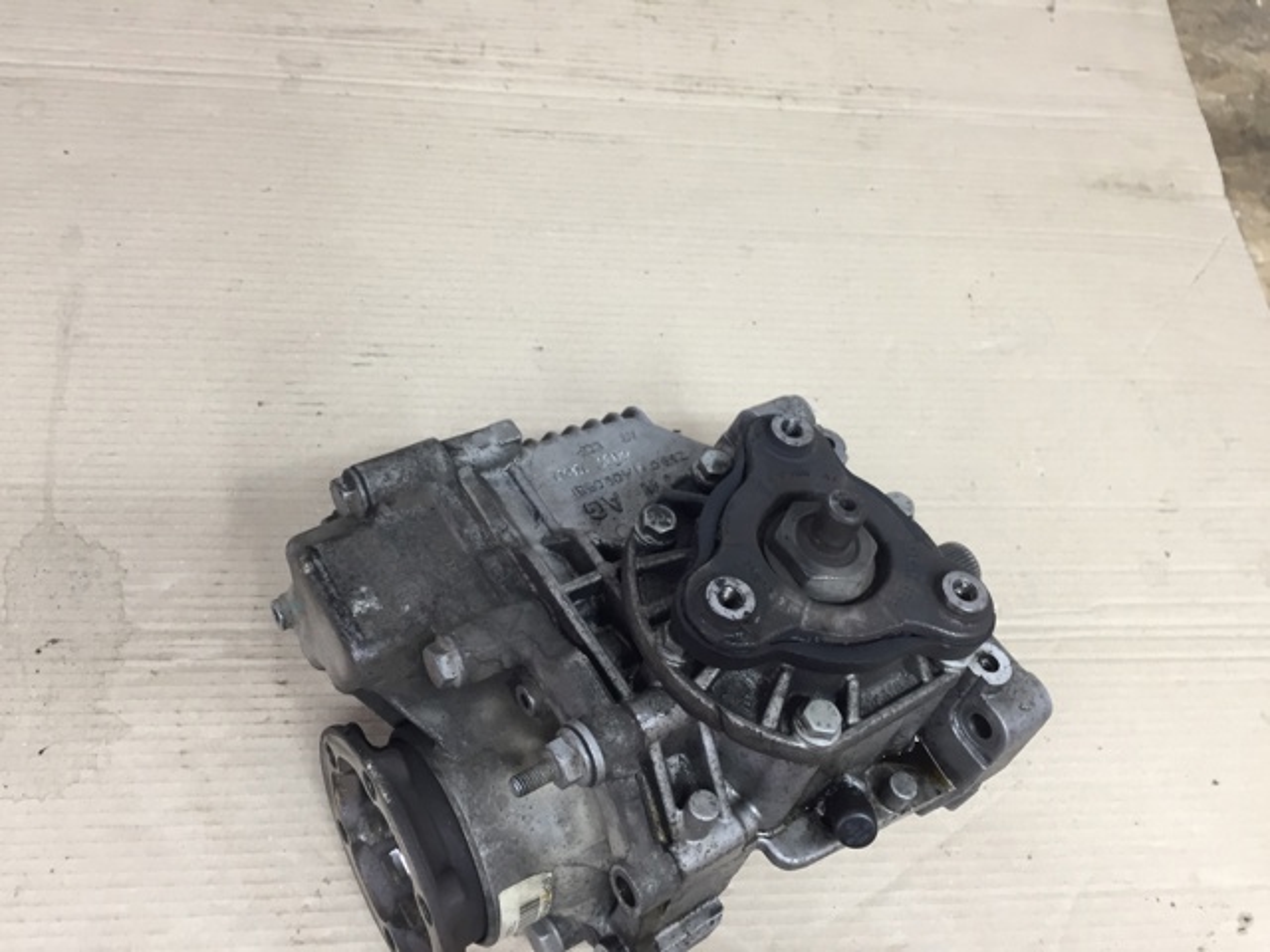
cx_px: 635
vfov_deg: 48.2
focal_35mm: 29
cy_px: 476
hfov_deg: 61.7
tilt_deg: -63.4
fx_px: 1064
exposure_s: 1/33
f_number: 2.2
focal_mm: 4.15
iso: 80
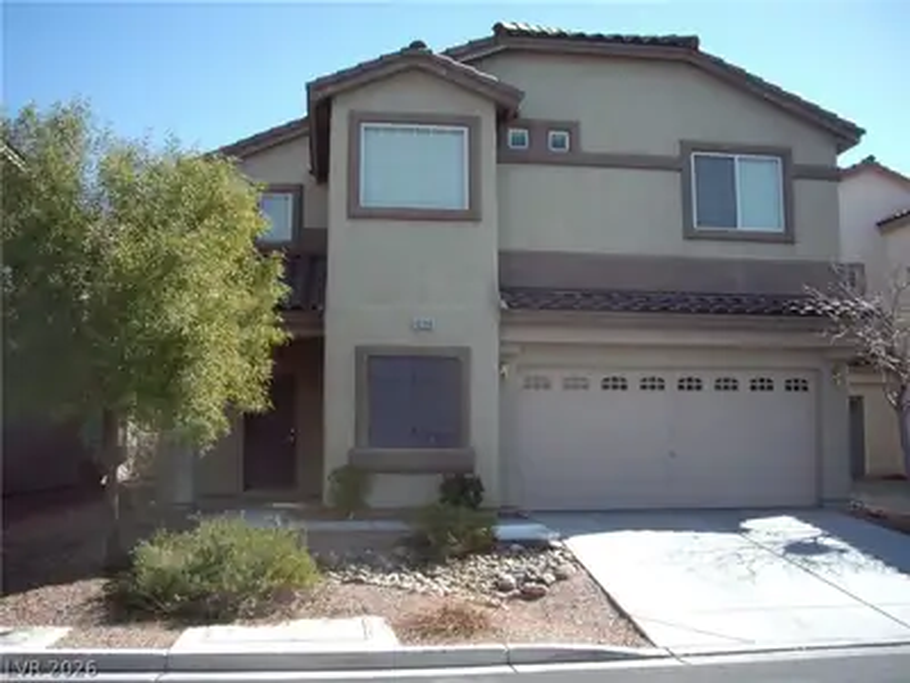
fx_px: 999
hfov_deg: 49.0
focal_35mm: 38
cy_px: 342
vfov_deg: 37.7
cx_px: 455
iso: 100
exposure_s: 1/400
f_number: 4.3
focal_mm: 6.2
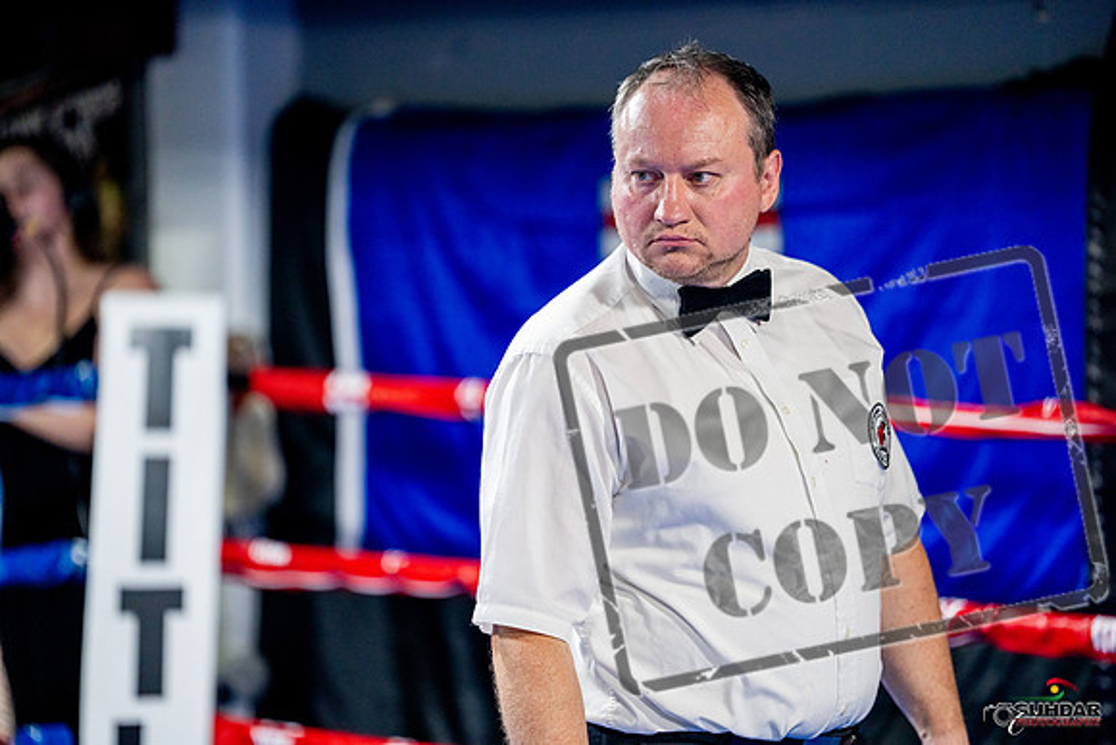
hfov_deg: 13.7
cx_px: 558
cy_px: 372
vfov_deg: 9.2
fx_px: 4651
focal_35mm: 150
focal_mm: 150
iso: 2500
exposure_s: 1/800
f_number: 2
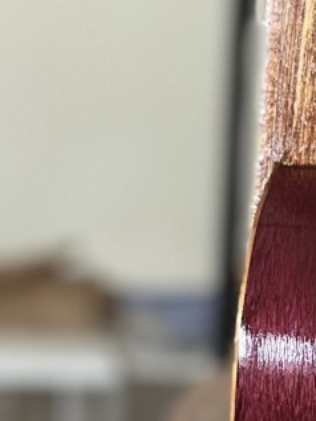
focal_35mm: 242
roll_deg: -3.7
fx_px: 2944
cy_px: 501
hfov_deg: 6.1
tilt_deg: -10.3
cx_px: 271
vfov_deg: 8.1
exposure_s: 1/60
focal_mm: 6.86
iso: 200
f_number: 1.78
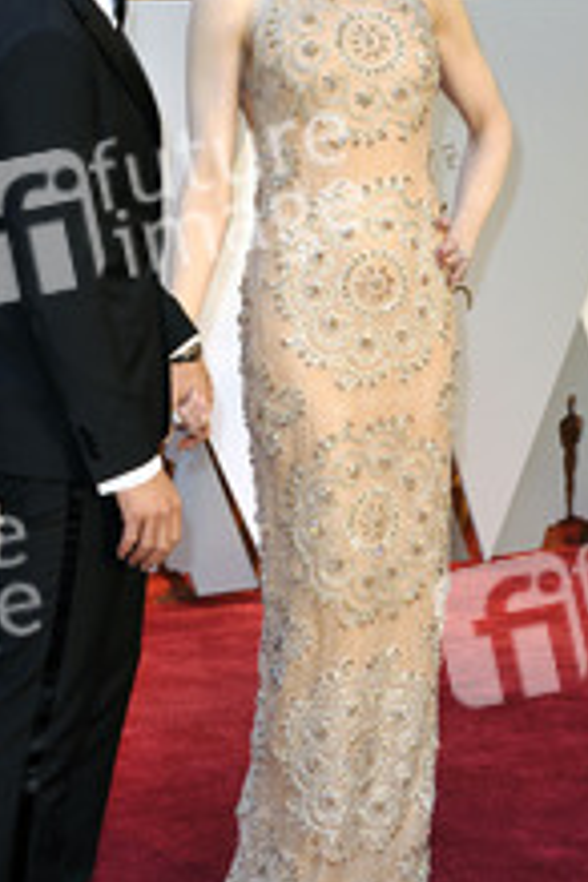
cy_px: 411
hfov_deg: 8.9
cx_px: 276
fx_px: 3797
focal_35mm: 155
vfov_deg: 13.2
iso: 1000
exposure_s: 1/250
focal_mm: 85
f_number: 6.3
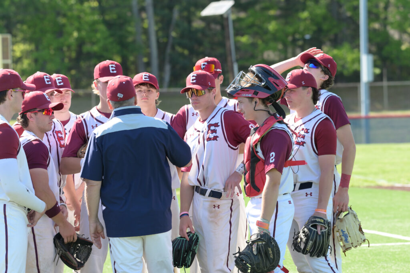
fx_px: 2278
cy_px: 136
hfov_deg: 10.3
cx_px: 205
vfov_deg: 6.9
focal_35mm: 200
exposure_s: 1/1250
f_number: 6.3
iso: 1250
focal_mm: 200
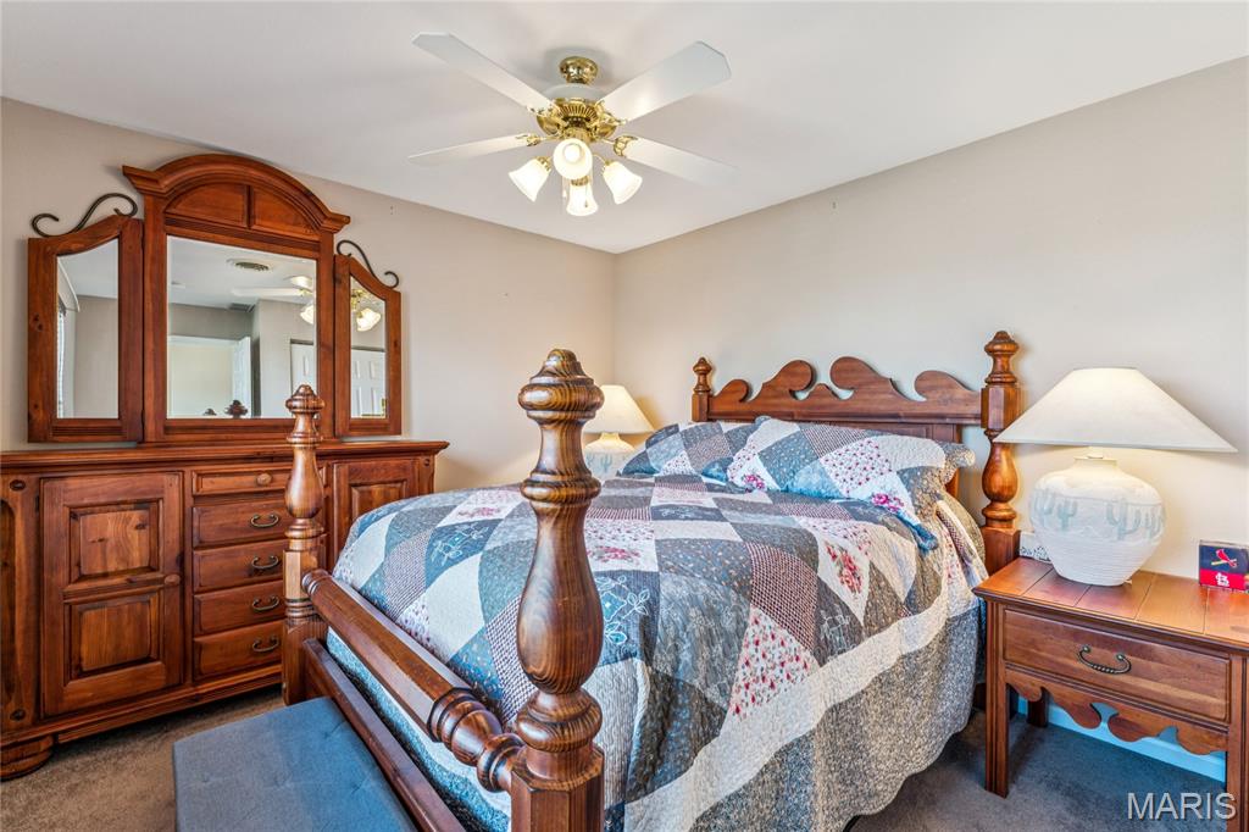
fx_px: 551
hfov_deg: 97.1
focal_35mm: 16
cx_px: 624
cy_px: 416
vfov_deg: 74.1
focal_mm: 15.9
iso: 320
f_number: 13
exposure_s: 1/6
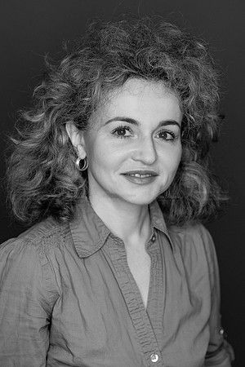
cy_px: 184
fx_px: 868
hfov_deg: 16.1
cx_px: 122
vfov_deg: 23.9
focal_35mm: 85
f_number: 3.5
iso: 2000
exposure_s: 1/400
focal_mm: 85
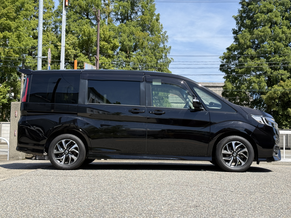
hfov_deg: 39.7
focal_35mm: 48
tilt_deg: +3.8
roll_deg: -1.1
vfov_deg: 30.3
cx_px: 146
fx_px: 404
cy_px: 109
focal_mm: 6.76
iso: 64
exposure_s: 1/2865
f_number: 1.78
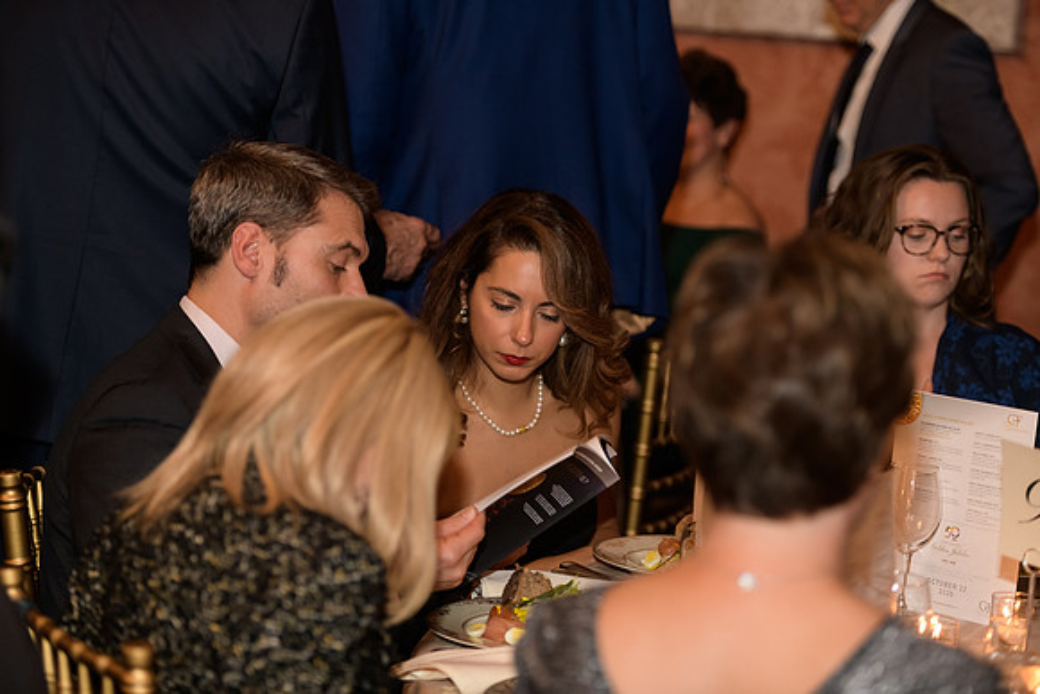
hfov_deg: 20.0
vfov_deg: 13.4
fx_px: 2947
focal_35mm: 102
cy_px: 347
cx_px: 520
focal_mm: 102
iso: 1250
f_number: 3.2
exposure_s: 1/125
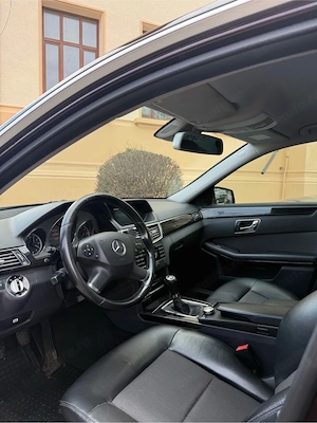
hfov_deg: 56.8
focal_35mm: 24
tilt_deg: -6.4
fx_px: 293
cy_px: 212
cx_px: 158
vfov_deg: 71.6
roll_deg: -1.9
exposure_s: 1/271
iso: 100
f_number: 1.78
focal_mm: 6.76
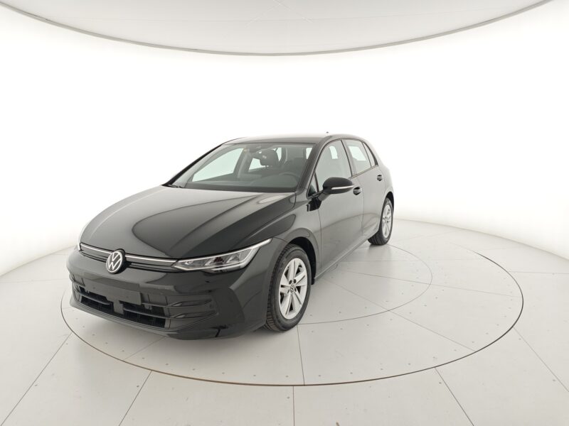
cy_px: 213
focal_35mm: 23
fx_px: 378
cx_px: 284
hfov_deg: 73.9
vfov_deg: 58.9
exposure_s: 1/102
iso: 50
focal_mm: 6.55
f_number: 1.6
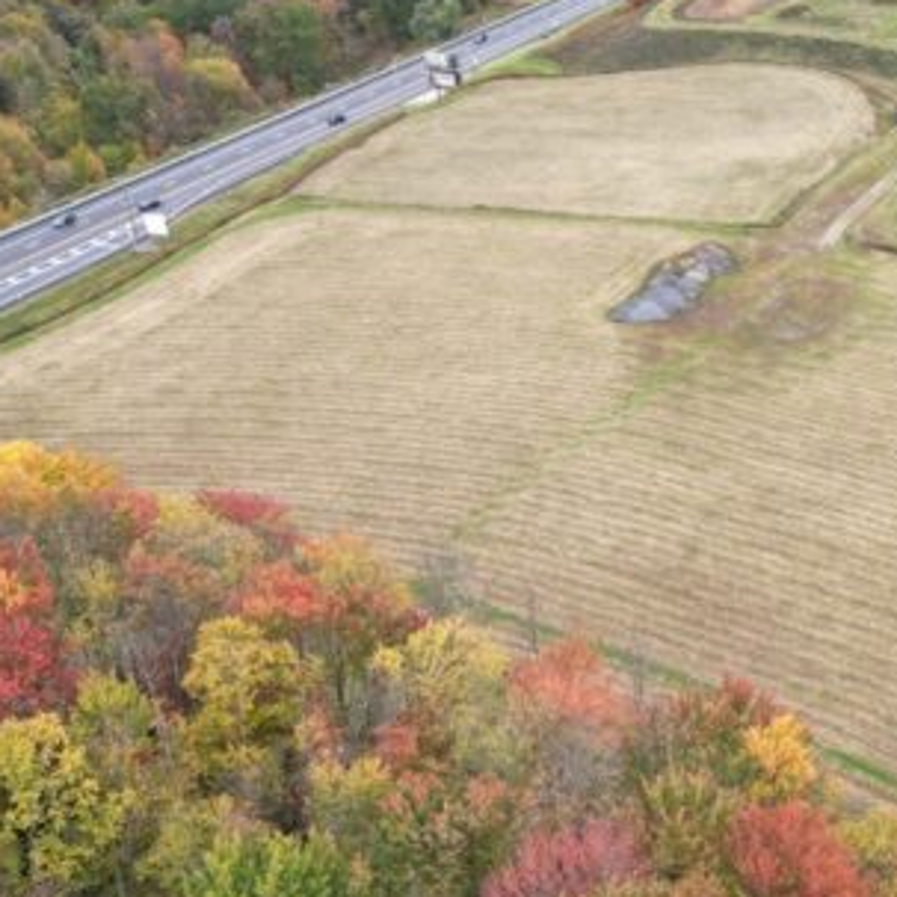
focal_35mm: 56
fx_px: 1642
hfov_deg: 28.5
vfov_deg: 30.6
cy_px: 429
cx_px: 918
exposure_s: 1/500
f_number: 1.7
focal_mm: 6.72
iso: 100
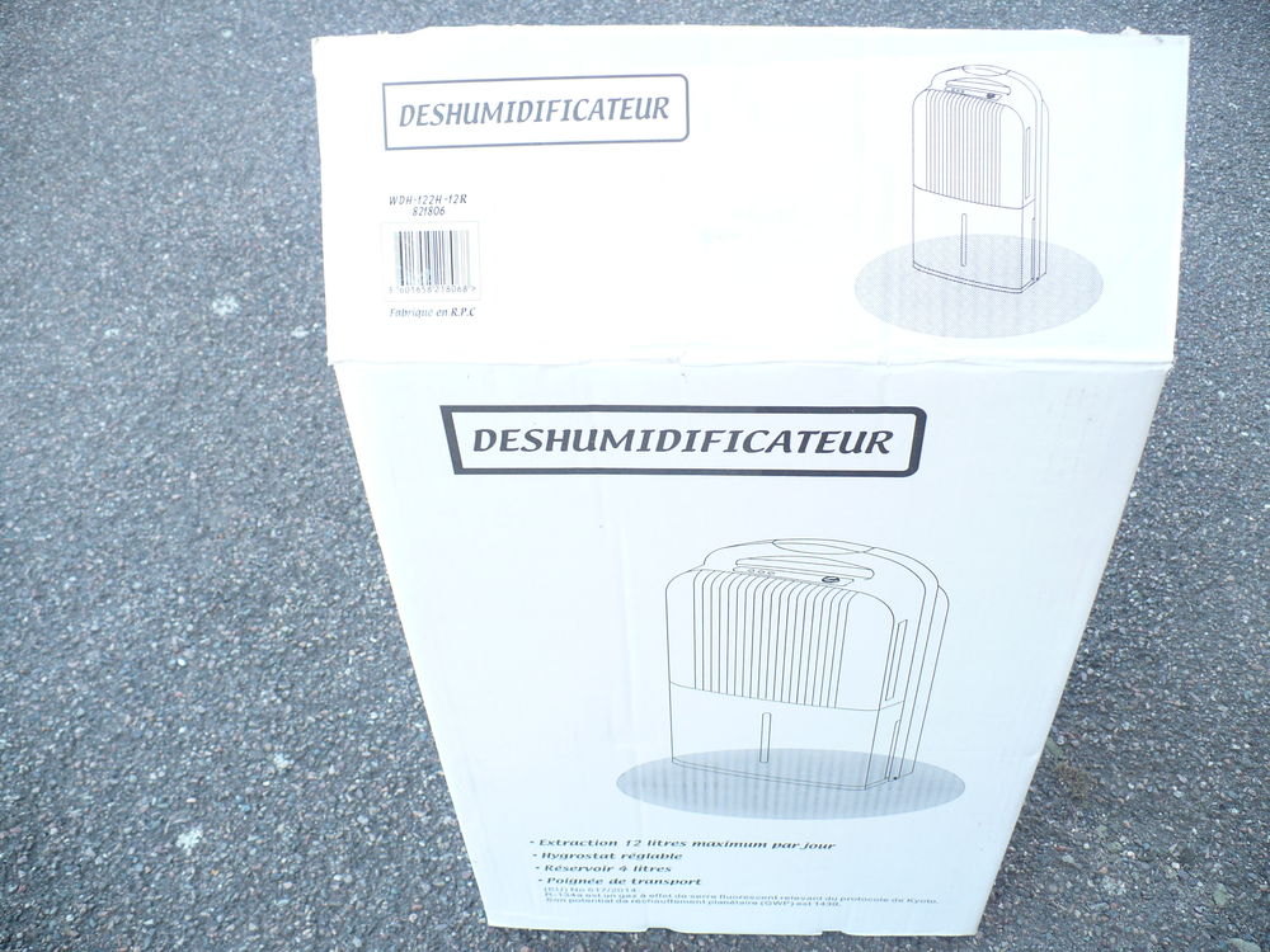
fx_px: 1357
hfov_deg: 50.1
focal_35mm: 37
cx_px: 635
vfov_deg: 38.7
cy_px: 476
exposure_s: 1/60
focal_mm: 6.1
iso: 100
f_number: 2.8
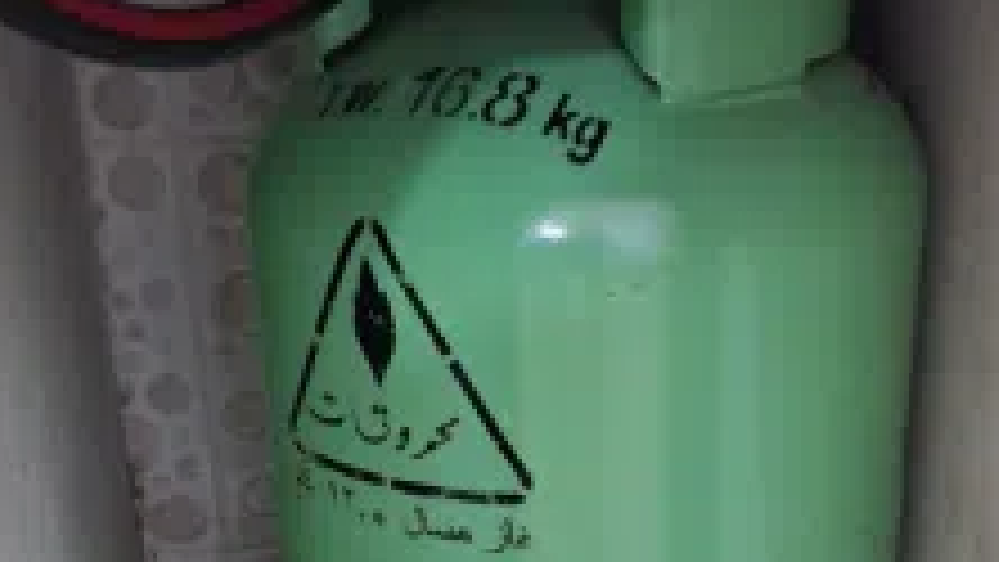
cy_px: 391
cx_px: 576
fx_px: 1404
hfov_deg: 39.1
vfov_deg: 22.5
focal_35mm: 53
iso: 800
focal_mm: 4
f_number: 1.8
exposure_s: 1/24
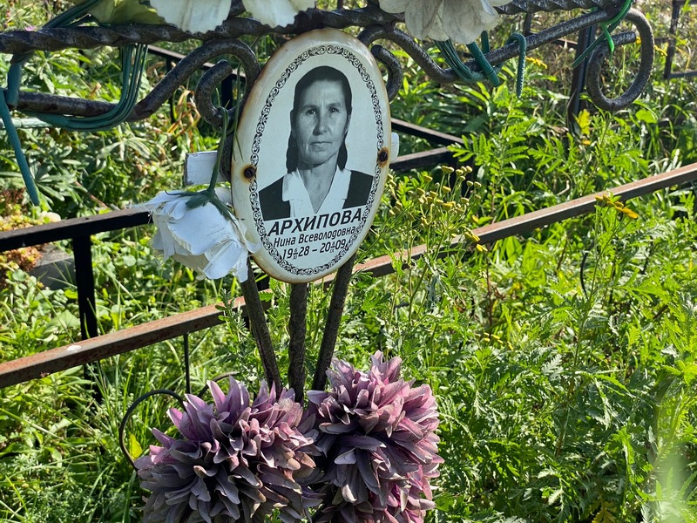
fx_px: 1047
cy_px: 262
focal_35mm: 52
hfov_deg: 36.8
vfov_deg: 28.0
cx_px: 348
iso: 20
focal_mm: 6
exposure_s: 1/444
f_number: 2
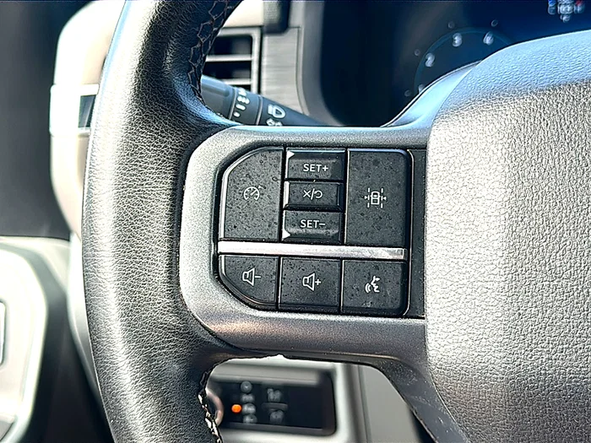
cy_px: 222
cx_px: 296
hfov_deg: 43.9
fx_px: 734
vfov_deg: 33.6
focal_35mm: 43
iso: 80
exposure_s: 1/246
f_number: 1.78
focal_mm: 6.86
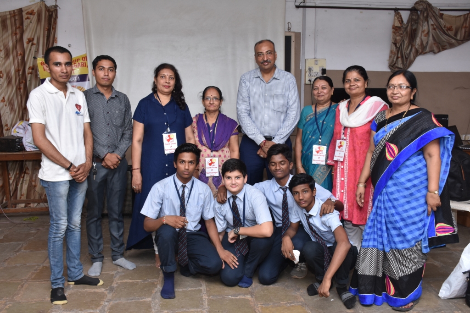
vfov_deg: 38.4
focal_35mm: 34
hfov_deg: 55.1
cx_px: 235
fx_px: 450
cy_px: 156
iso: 400
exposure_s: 1/160
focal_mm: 23
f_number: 6.3
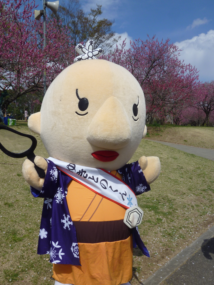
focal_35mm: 31
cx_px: 94
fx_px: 256
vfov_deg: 58.0
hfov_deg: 45.3
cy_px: 168
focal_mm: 4.5
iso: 80
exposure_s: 1/640
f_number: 5.6
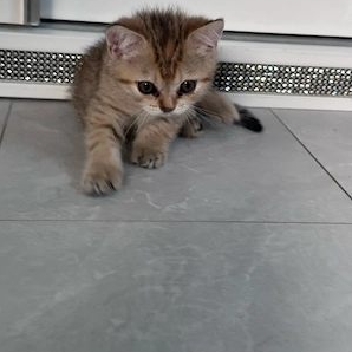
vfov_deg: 30.0
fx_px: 656
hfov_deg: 30.0
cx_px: 176
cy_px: 143
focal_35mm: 57
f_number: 1.78
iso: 160
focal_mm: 6.86
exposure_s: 1/60
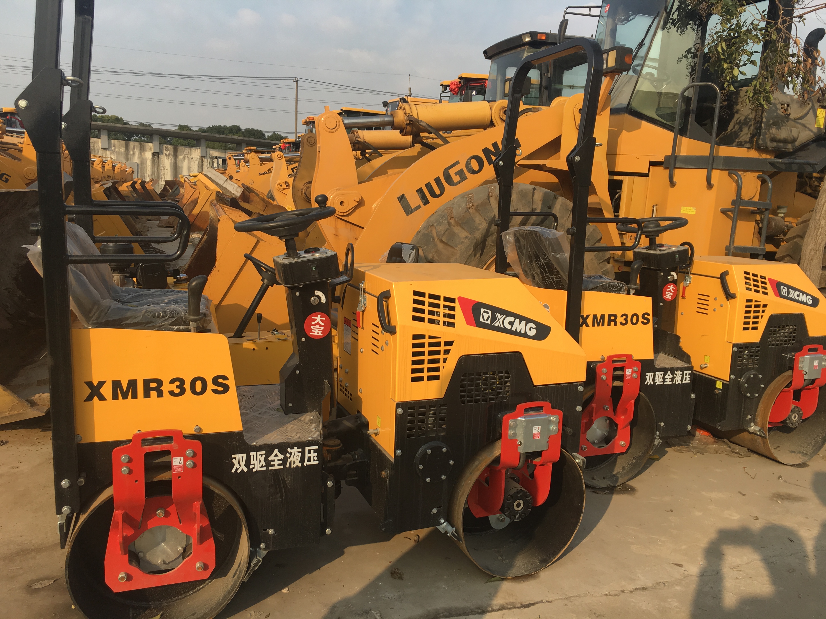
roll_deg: -2.6
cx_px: 413
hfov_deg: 61.7
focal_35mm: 29
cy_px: 310
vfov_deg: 48.2
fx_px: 692
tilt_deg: -9.3
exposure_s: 1/927
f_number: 2.2
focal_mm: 4.15
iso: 25
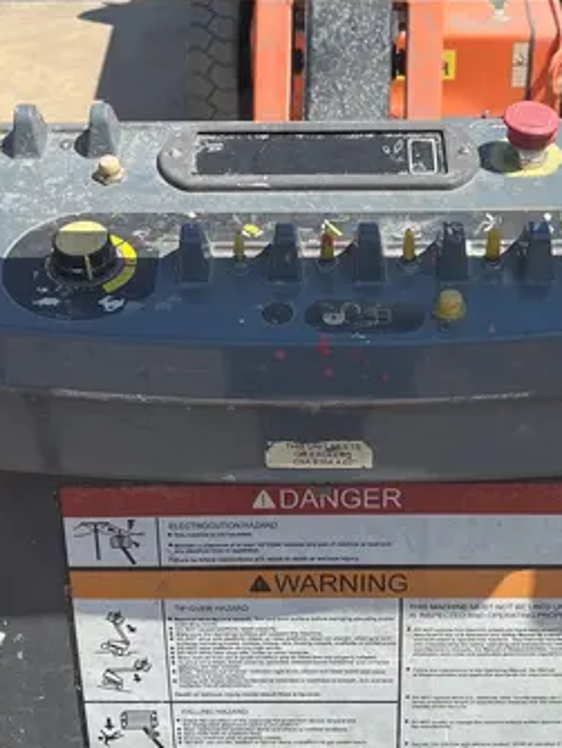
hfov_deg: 25.7
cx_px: 322
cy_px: 353
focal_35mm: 57
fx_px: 1232
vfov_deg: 33.8
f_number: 1.6
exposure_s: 1/2755
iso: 50
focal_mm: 5.1
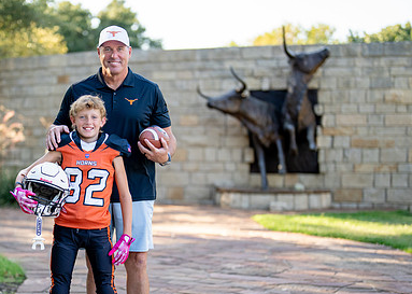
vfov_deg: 17.2
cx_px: 113
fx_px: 971
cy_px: 191
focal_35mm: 83
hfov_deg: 23.8
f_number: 1.2
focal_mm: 50
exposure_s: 1/2000
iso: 200
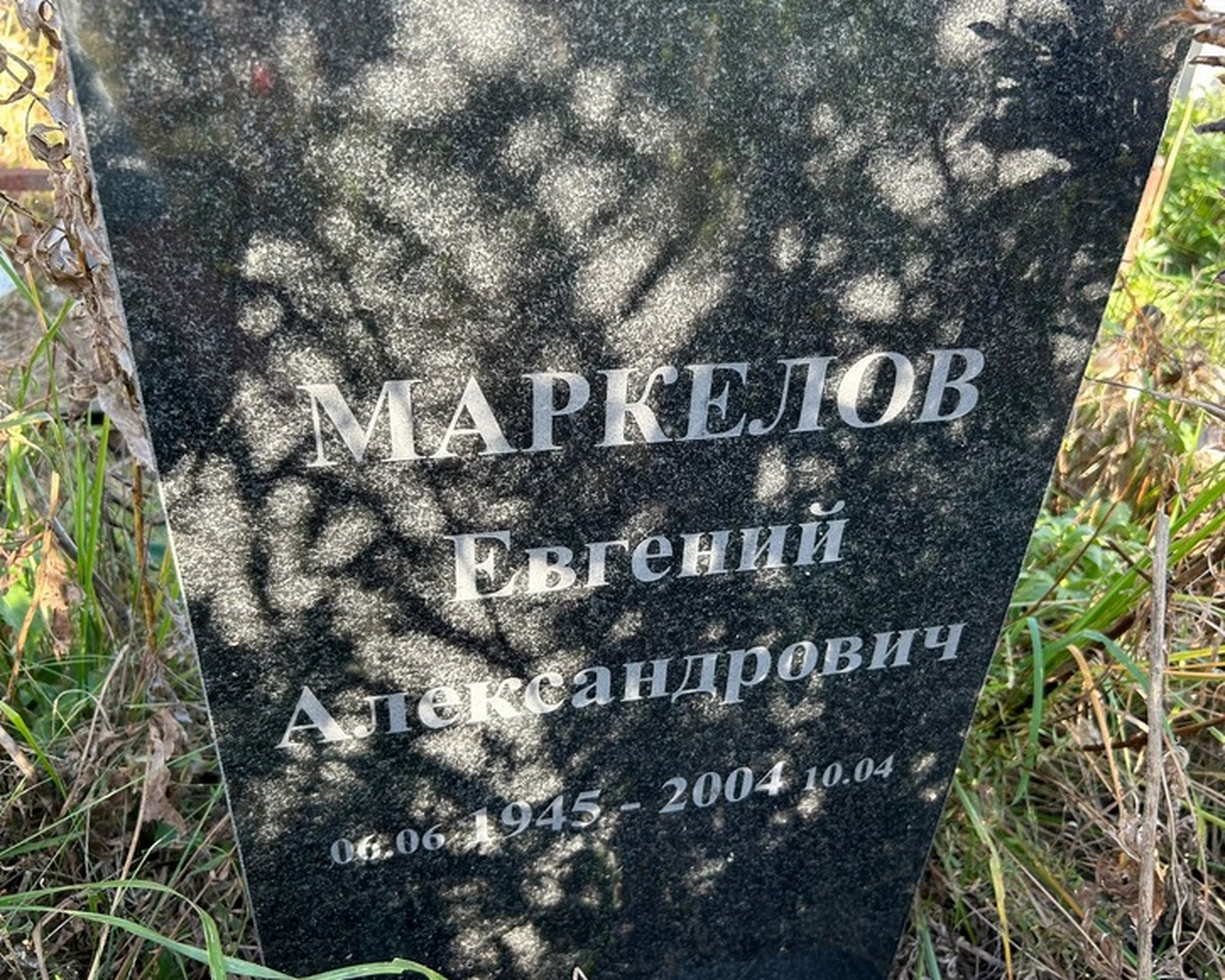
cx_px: 629
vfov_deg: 51.5
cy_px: 476
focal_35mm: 28
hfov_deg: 62.2
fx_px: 1015
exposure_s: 1/171
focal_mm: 5.7
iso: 50
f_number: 1.5
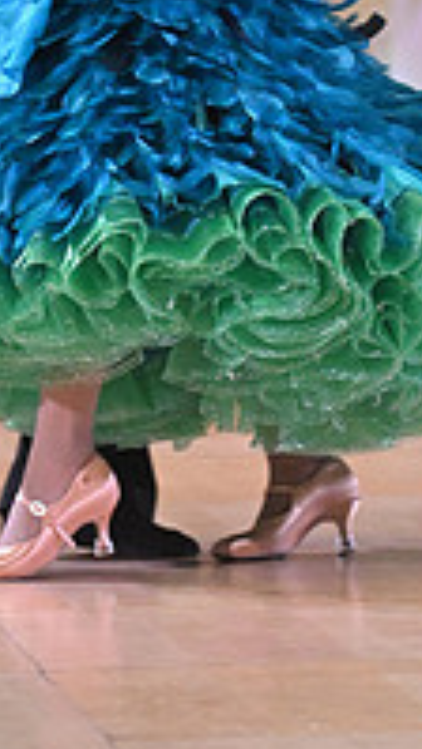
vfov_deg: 3.5
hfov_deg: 2.0
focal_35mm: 610
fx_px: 12130
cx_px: 92
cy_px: -245
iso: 5000
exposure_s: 1/400
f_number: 5.6
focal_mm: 200
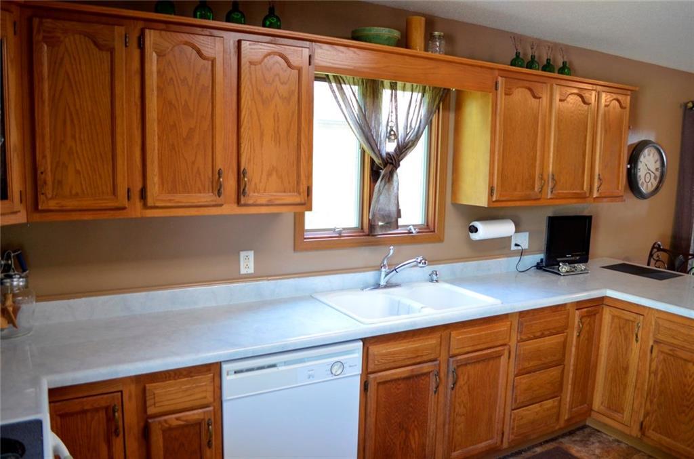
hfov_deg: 67.5
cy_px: 230
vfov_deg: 47.7
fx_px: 519
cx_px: 347
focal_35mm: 27
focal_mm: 18
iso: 800
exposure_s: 1/50
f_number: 3.5
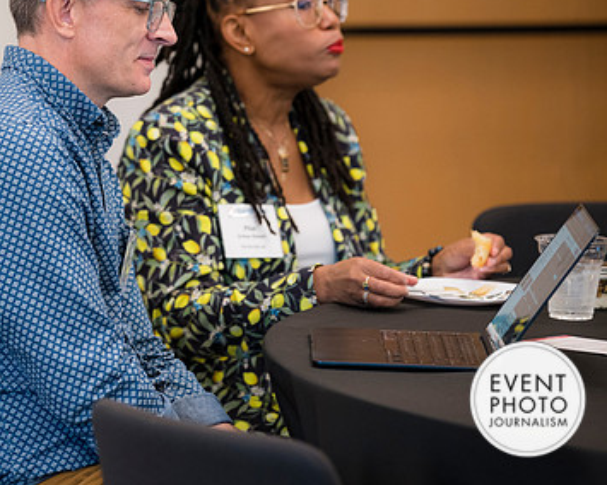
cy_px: 182
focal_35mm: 230
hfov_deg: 8.4
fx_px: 4132
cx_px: 147
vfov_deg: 6.7
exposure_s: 1/200
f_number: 3.2
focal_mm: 150
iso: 900
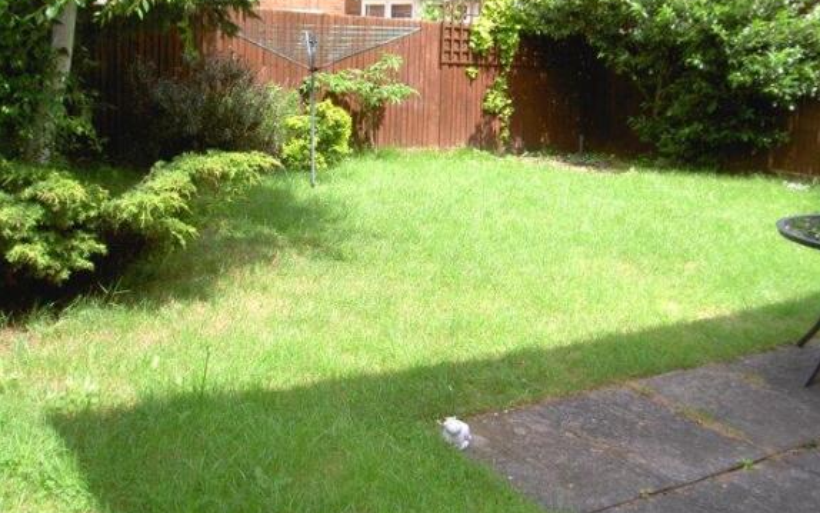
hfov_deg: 47.2
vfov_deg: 30.6
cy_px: 268
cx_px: 415
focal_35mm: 42
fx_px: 939
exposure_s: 1/160
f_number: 4.7
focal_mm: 8
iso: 50
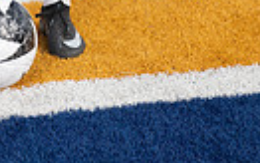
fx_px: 1191
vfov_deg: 7.2
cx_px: 58
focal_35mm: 168
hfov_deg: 12.4
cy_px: -280
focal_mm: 48
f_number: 7.1
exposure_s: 1/400
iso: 100
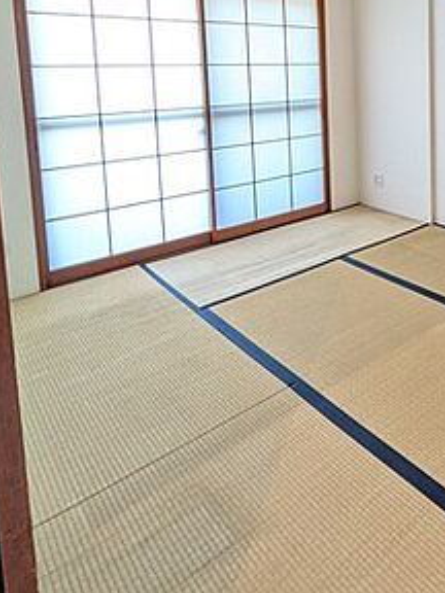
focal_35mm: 29
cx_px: 453
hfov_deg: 41.4
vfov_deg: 56.4
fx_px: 497
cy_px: 104
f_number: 2.2
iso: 101
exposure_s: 1/33.3
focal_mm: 1.83
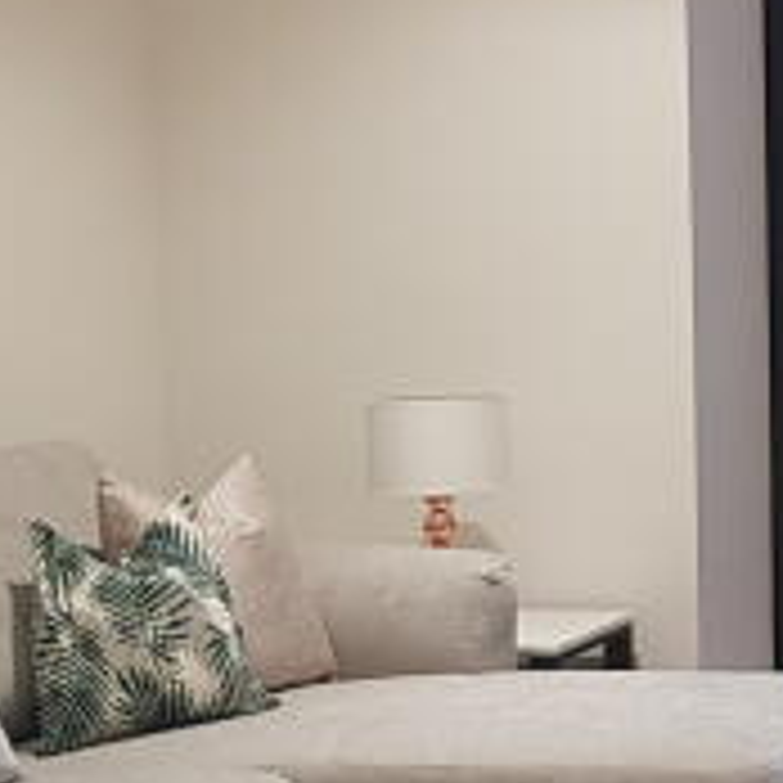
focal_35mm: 135
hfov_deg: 11.9
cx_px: 1418
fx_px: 3455
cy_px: 333
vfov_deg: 12.9
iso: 100
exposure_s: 1/50
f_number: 1.7
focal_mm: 4.2
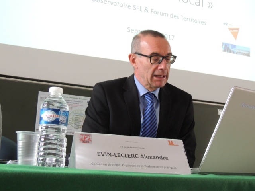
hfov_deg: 40.4
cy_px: 96
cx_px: 128
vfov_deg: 30.9
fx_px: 346
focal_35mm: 47
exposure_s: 1/30
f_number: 3.5
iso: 400
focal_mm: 8.3
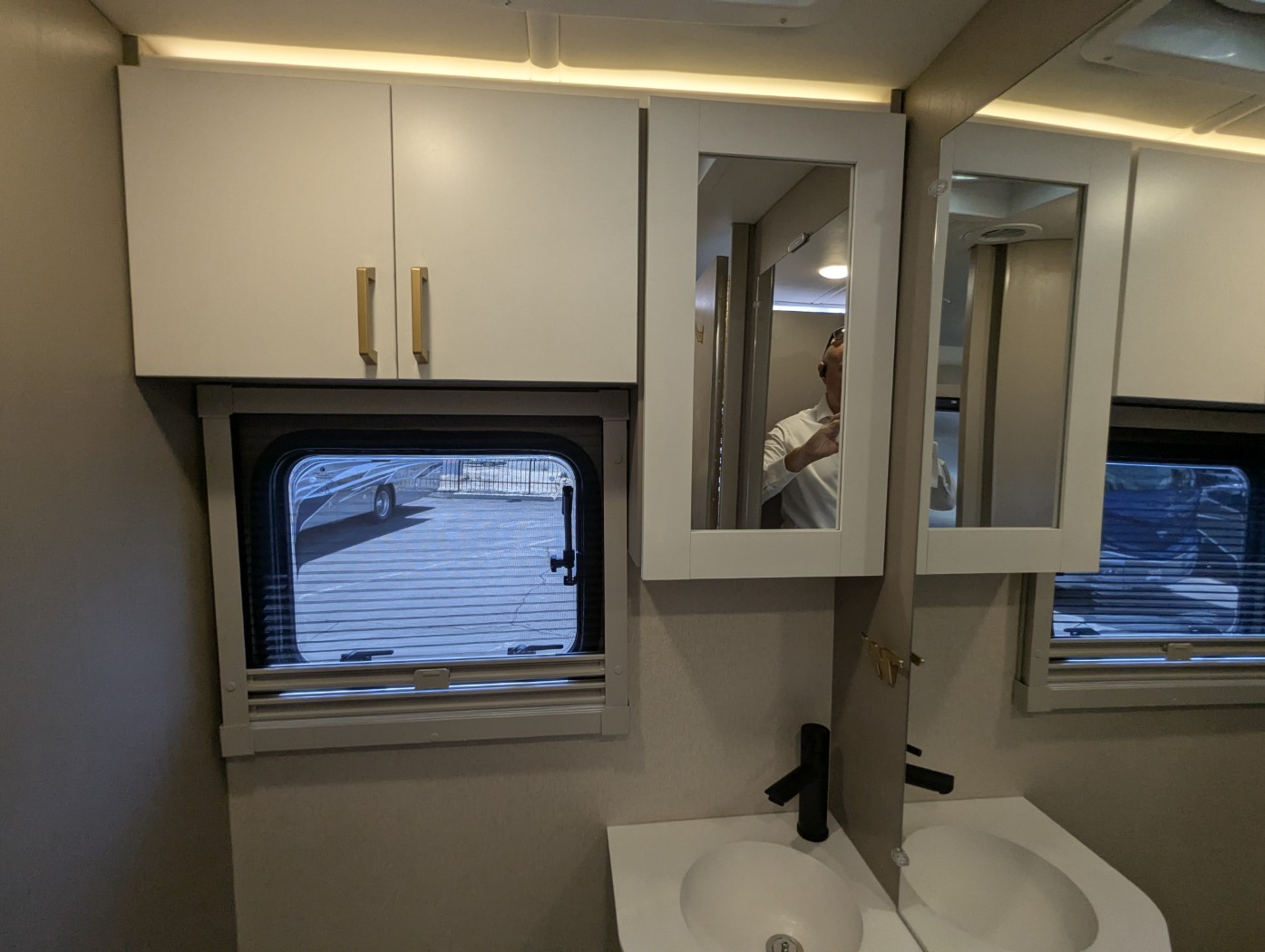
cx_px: 632
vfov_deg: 78.2
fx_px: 585
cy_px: 476
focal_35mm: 16
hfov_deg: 94.4
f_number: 2.2
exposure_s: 1/245
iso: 144
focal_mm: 2.35
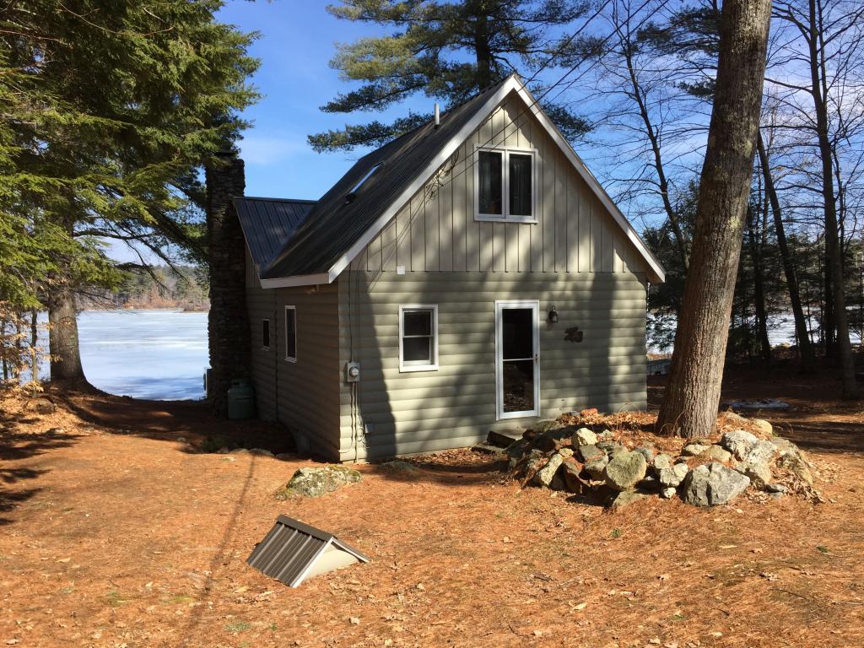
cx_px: 432
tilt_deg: -1.7
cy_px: 324
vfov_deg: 48.2
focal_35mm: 29
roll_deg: +0.3
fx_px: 724
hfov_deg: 61.7
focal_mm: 4.15
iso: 32
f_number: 2.2
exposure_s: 1/1364
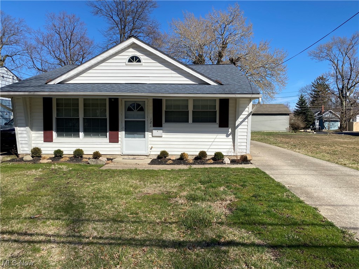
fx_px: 270
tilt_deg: -3.4
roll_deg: -0.6
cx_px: 180
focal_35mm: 26
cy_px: 134
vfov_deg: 53.1
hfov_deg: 67.3
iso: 32
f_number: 1.8
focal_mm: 4.25
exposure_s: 1/3731
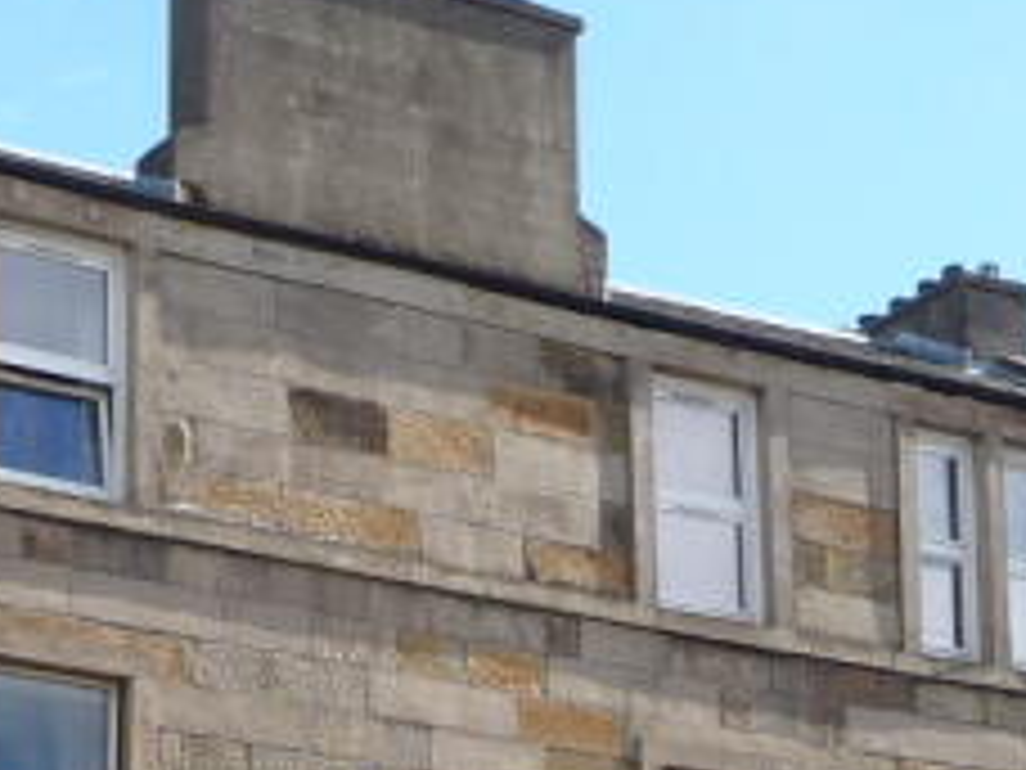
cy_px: 1085
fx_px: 3735
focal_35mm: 126
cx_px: 180
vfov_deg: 11.4
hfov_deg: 15.5
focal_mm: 4.7
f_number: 3.3
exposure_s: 1/500
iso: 100
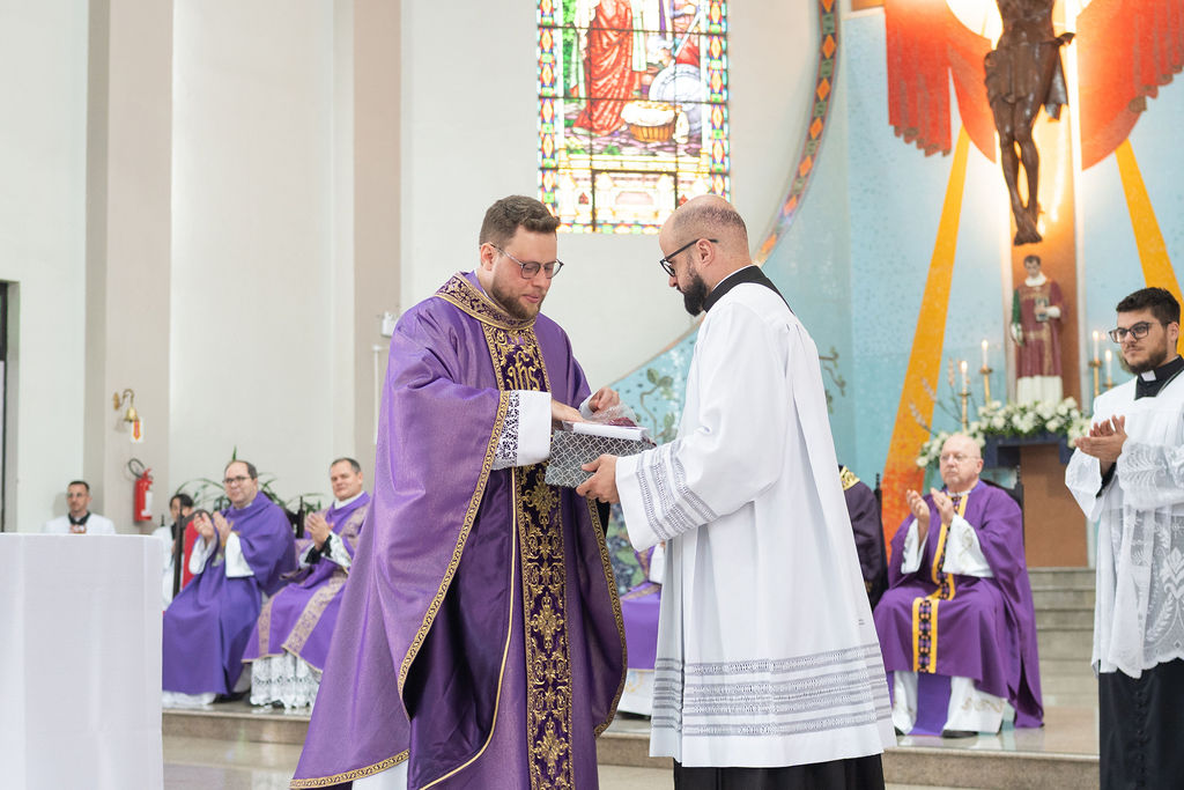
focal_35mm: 53
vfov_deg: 25.6
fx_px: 1736
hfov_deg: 37.7
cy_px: 395
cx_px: 592
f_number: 2.8
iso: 800
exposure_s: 1/160
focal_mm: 35
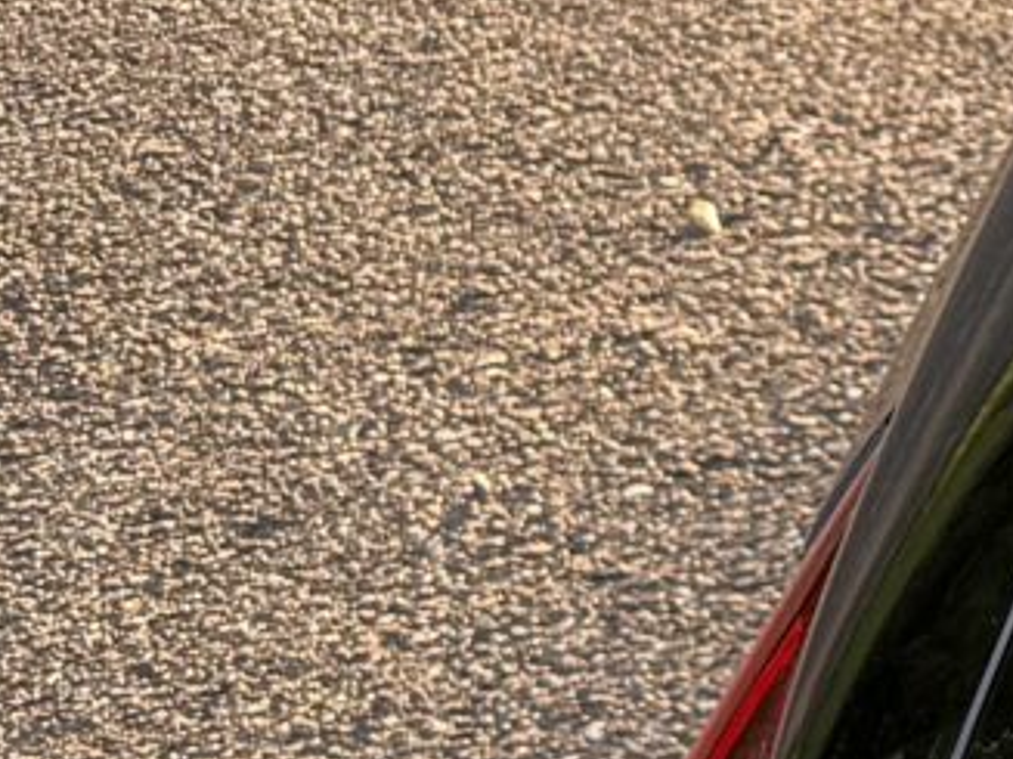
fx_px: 5500
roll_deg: -1.2
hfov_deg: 7.8
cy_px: 660
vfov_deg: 7.9
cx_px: 3758
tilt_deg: -32.8
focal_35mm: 188
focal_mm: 6.76
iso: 50
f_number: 1.78
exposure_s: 1/121
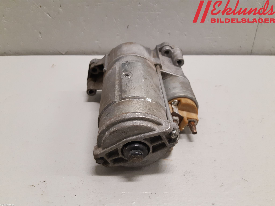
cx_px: 138
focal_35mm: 26
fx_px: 207
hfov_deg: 67.3
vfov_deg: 53.1
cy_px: 103
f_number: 1.7
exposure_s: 1/50
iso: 200
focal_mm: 3.93
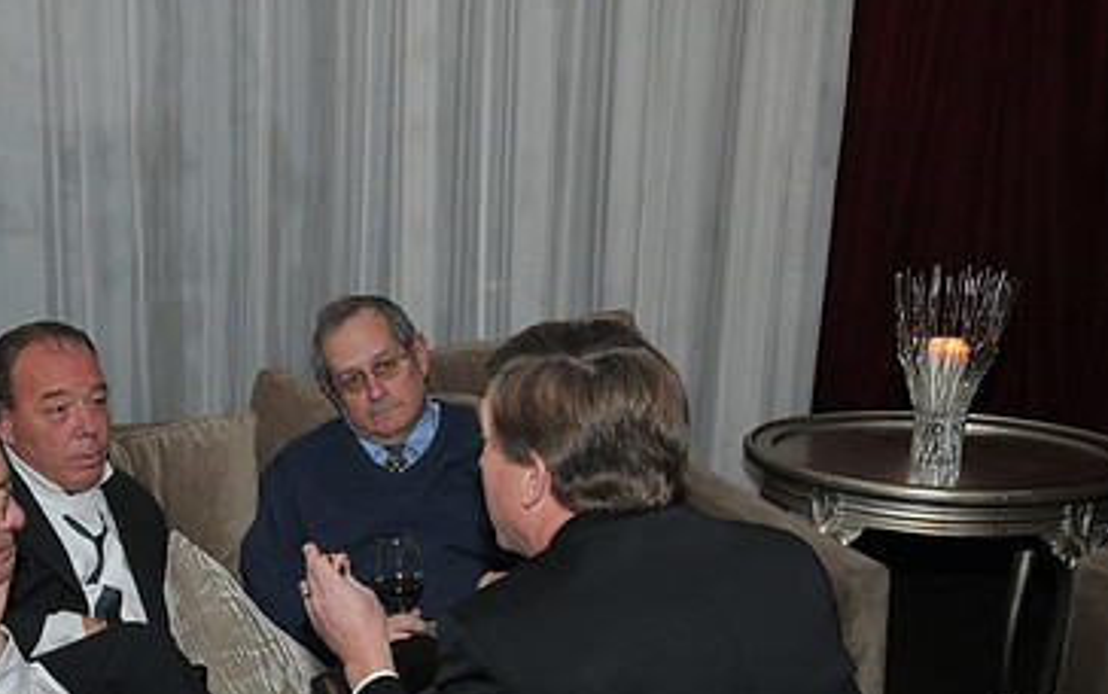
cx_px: 234
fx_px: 1837
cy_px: 571
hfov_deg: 32.7
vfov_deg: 21.1
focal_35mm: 61
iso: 500
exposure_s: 1/50
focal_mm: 25
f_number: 5.6
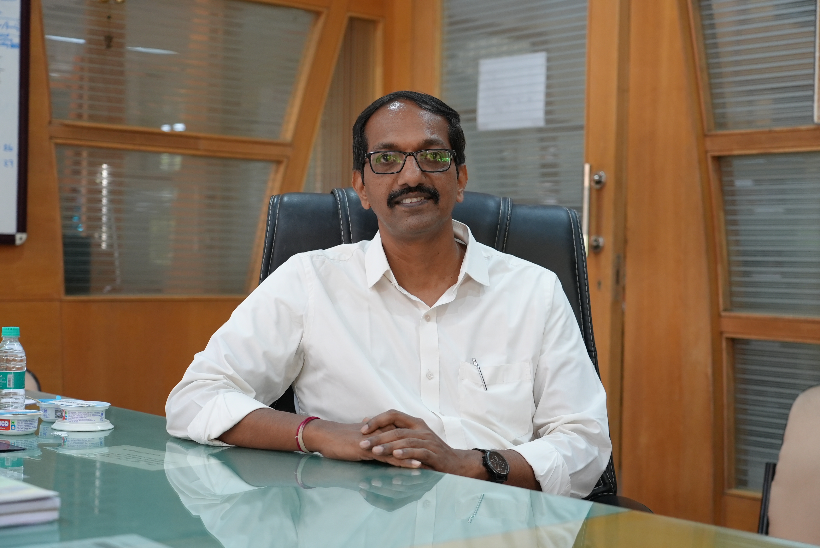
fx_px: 1367
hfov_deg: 33.4
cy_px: 274
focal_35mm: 60
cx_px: 410
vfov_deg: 22.7
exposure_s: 1/160
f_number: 4
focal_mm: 60
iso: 2000
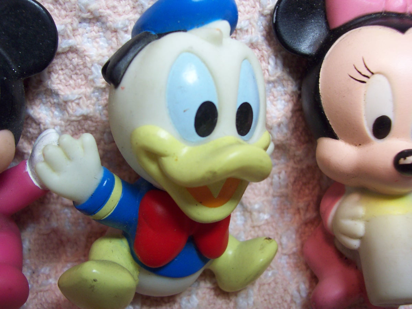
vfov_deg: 38.7
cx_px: 206
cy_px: 154
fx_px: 440
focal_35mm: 37
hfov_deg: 50.1
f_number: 2.8
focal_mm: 5.6
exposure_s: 1/45
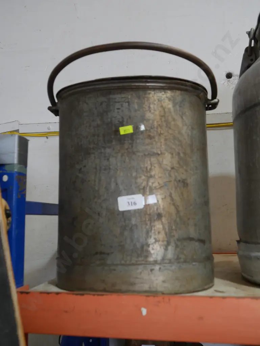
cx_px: 130
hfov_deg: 41.8
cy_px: 173
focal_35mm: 34
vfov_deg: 53.9
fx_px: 340
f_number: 4.5
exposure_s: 1/60
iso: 500
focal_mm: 17
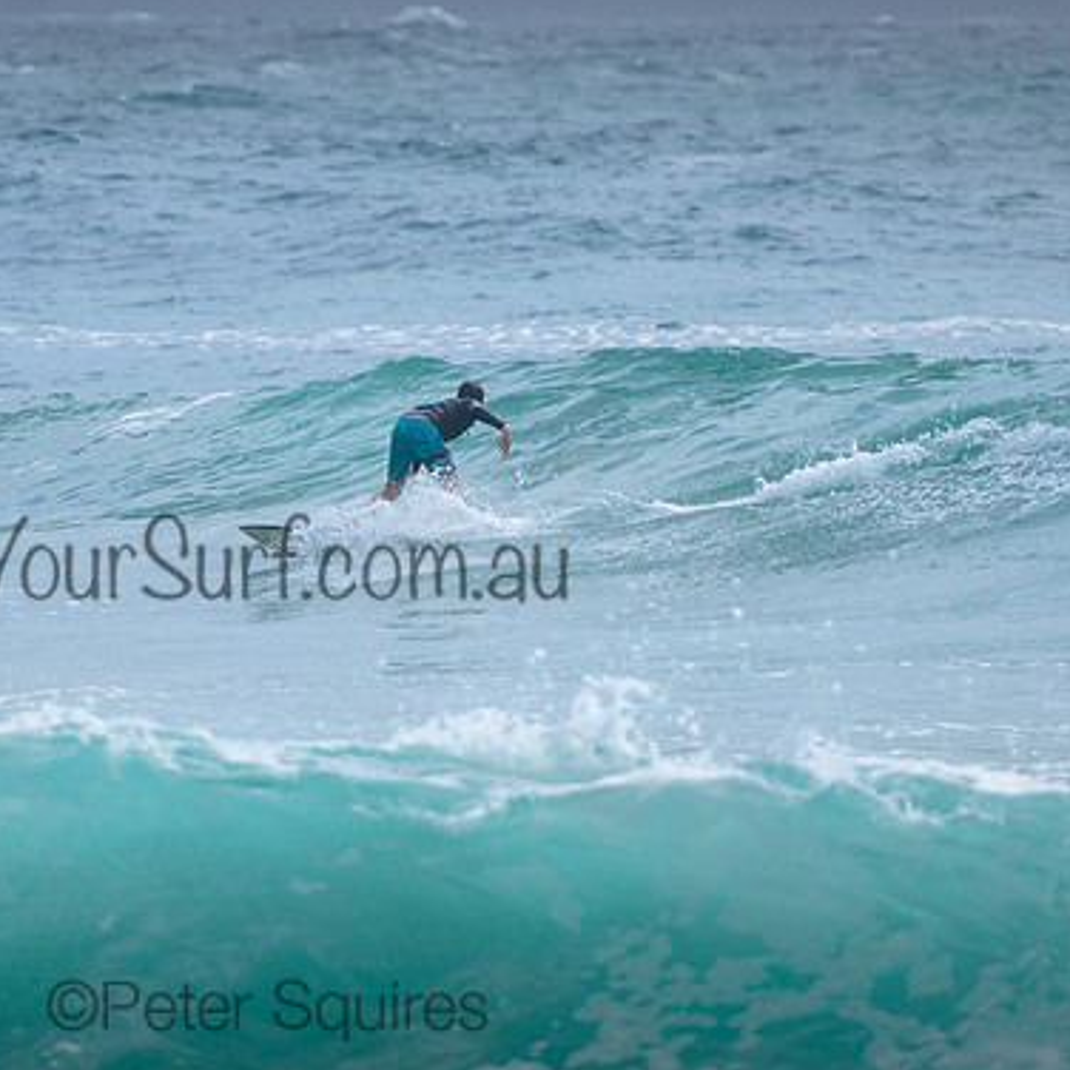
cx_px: 383
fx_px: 25214
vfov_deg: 2.4
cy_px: 446
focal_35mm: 721
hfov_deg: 2.4
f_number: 5.6
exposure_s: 1/2000
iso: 200
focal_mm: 400
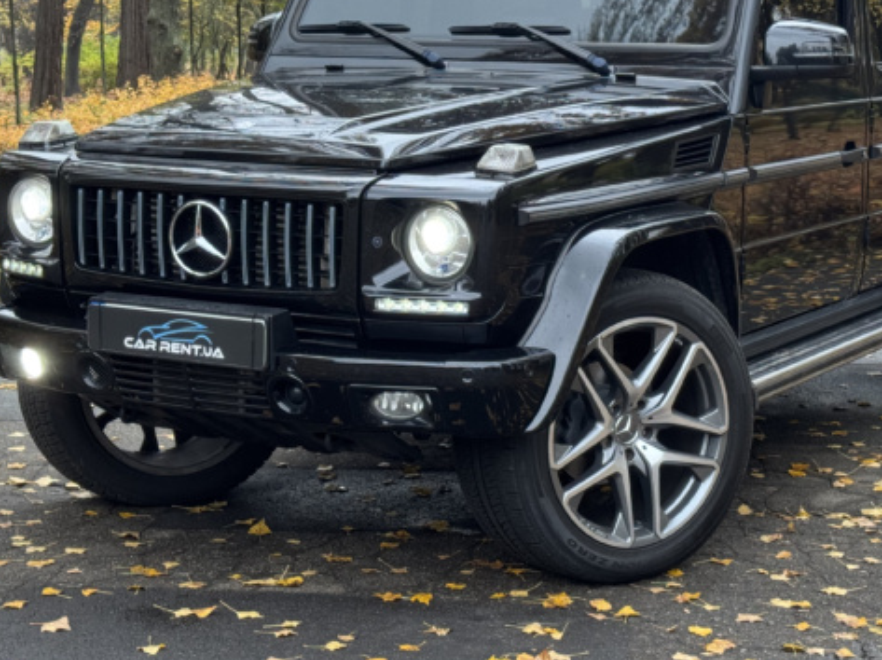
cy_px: 241
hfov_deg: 25.0
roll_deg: +0.8
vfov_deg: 18.8
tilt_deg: -4.7
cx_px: 515
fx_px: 1986
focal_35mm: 78
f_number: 1.78
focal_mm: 6.76
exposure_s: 1/125
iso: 64
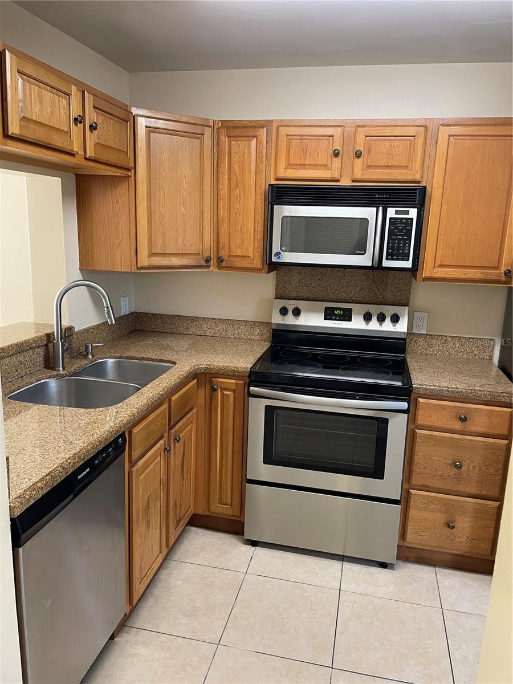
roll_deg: -2.7
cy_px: 342
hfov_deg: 53.1
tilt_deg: -10.8
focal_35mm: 26
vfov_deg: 67.3
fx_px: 514
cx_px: 256
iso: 125
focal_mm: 4.2
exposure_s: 1/60
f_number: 1.6
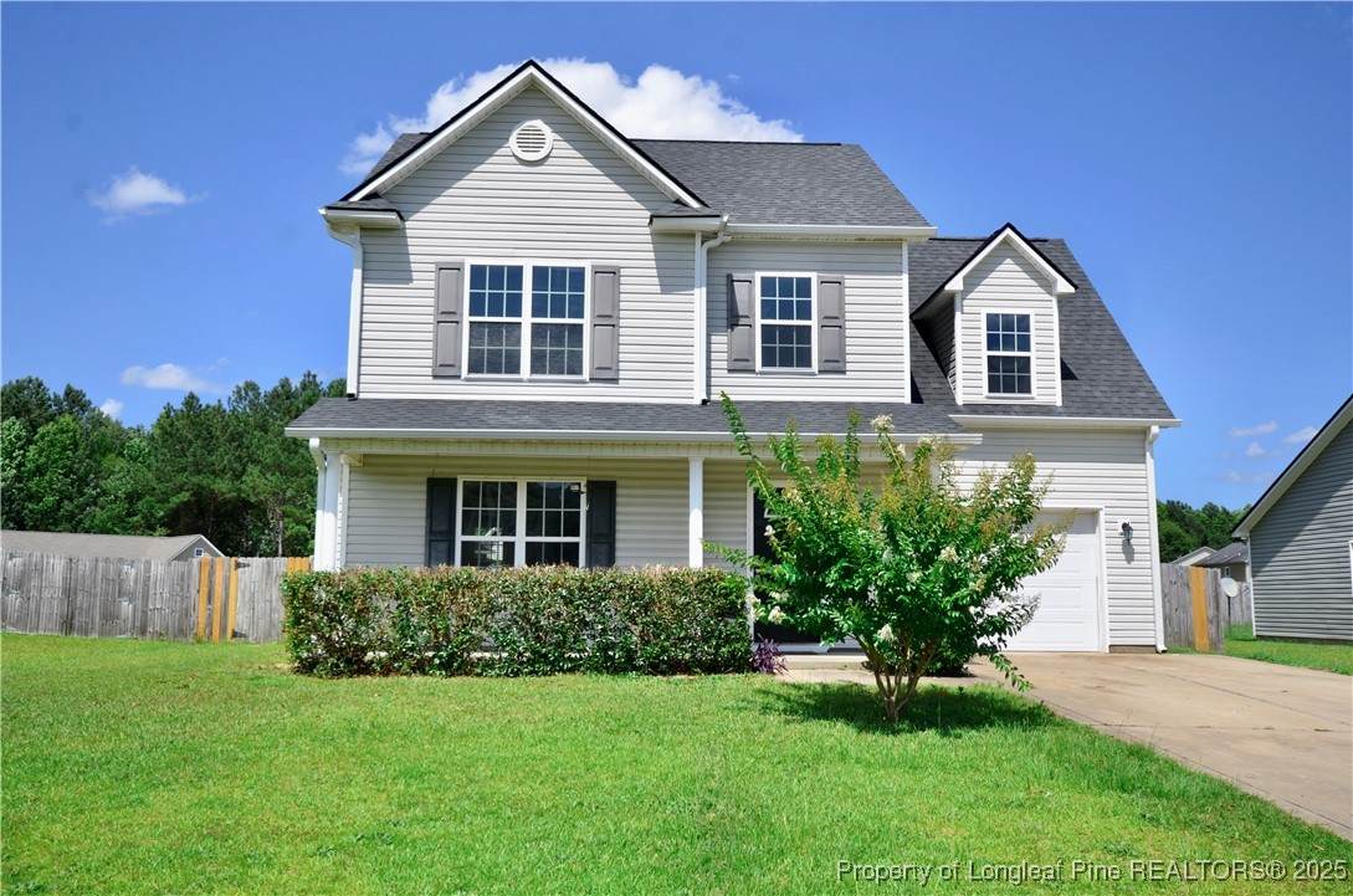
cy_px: 448
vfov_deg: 43.4
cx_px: 676
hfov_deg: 62.0
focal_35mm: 30
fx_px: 1125
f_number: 8
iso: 110
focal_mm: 20
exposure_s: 1/250
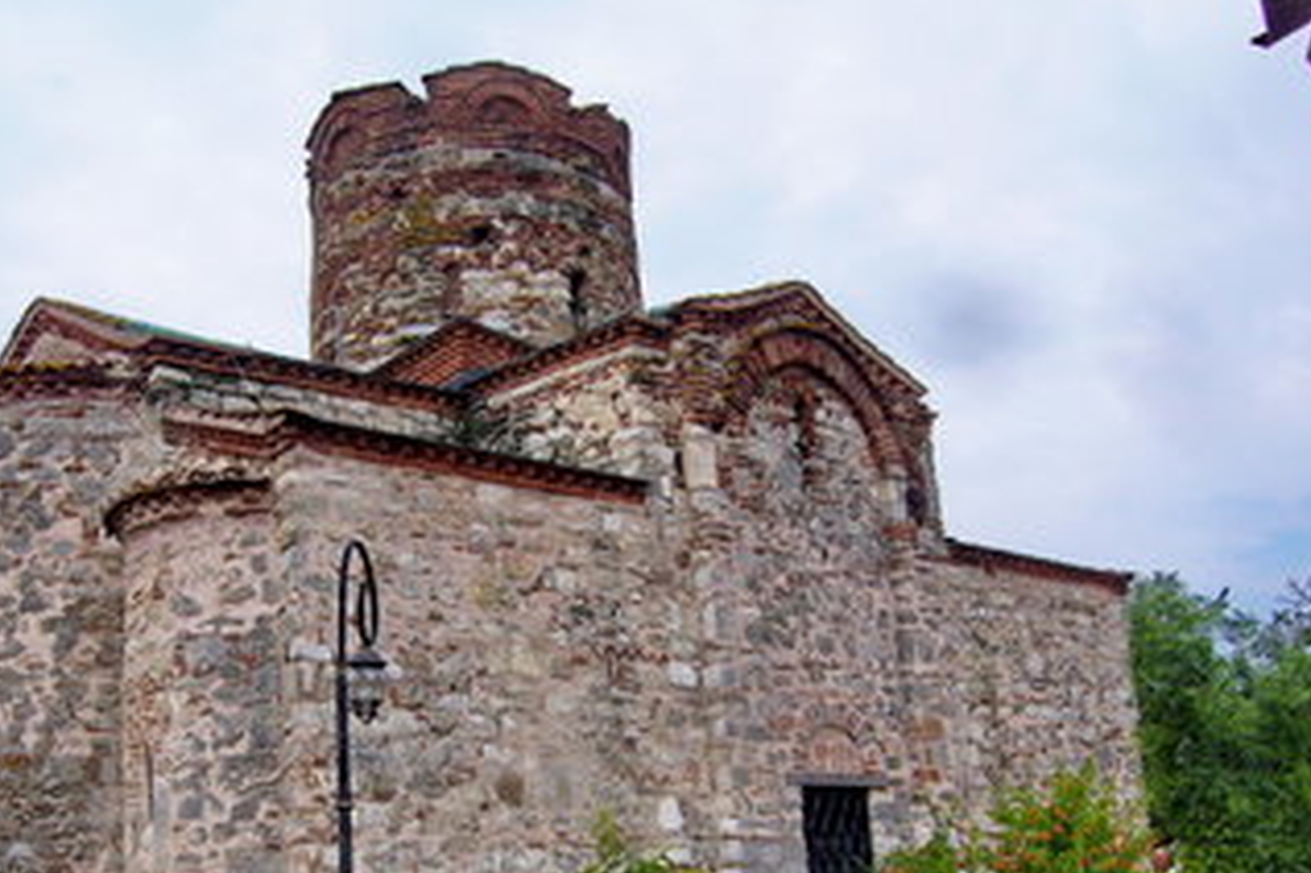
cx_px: 583
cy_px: 612
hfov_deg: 42.7
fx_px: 1674
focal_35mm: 46
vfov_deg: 28.9
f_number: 5.6
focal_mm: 5.8
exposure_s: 1/320
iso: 80
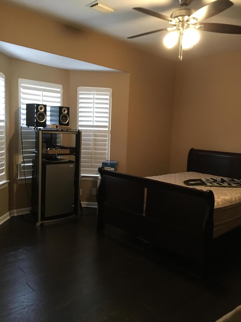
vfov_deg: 61.7
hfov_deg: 48.2
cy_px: 161
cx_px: 120
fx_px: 269
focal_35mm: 29
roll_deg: -2.1
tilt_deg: -8.5
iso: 200
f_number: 2.2
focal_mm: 4.15
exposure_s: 1/15
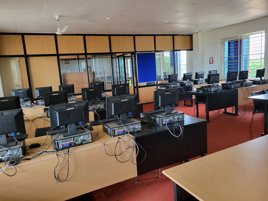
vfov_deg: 53.1
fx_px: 201
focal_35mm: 26
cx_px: 134
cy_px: 100
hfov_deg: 67.3
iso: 400
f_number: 1.8
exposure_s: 1/50
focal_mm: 5.4
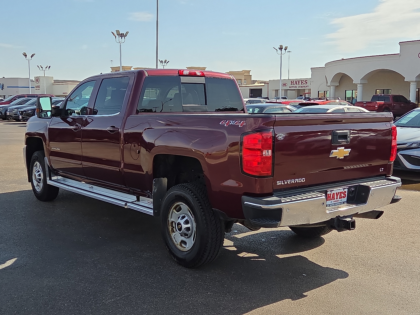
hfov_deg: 46.8
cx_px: 210
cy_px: 158
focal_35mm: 40
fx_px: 485
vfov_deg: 36.0
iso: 25
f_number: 1.8
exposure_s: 1/2000
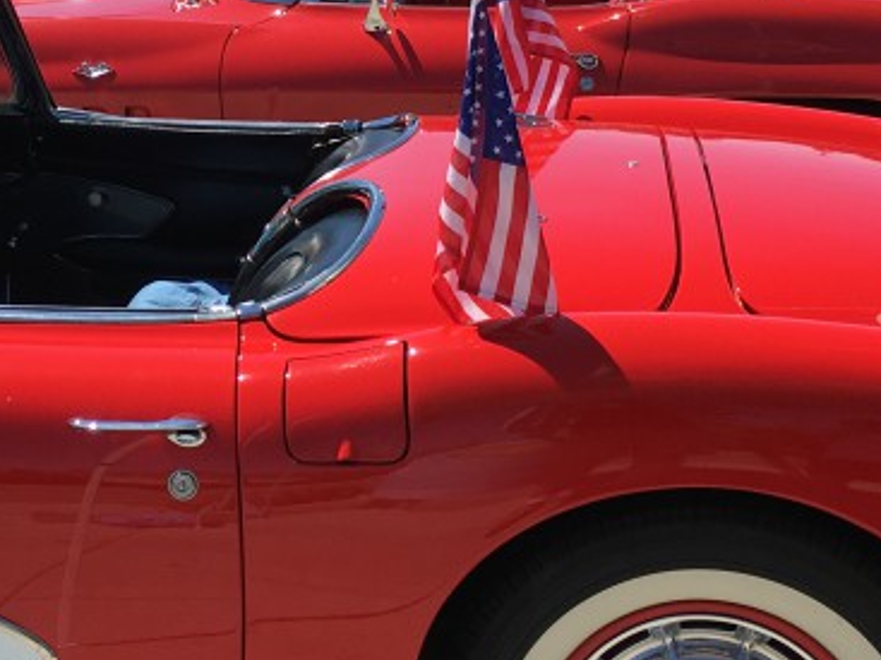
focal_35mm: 81
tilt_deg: -8.1
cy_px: 98
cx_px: 293
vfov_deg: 18.0
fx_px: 2061
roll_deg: +1.4
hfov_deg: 24.0
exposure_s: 1/1570
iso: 25
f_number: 2.2
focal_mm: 4.15
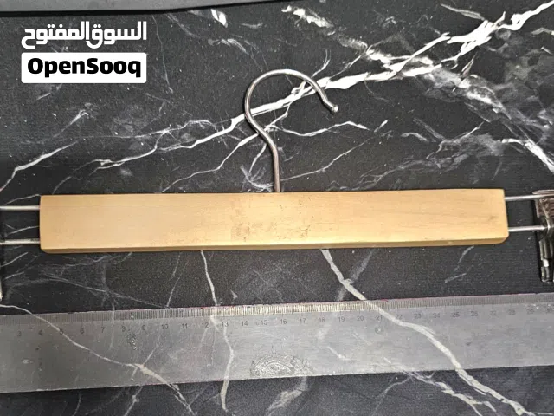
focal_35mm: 23
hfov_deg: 73.9
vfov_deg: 58.9
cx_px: 277
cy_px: 208
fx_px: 368
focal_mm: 6.3
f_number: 1.7
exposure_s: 1/120
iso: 800
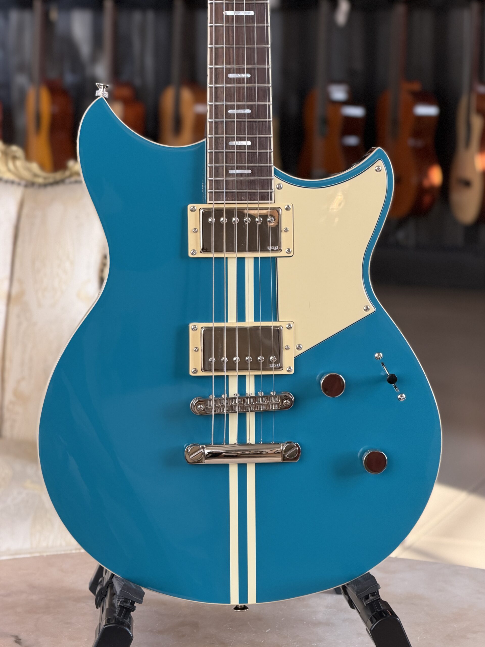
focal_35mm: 100
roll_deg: -0.2
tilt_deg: -9.0
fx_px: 1868
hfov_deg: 14.8
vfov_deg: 19.6
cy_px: 324
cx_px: 242
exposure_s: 1/121
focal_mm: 16.89
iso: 160
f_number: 2.8
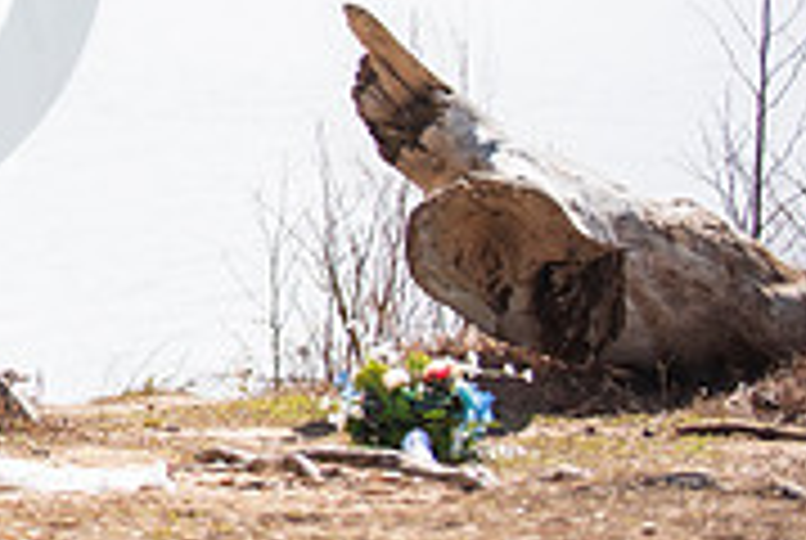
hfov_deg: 6.6
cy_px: -263
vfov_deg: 4.5
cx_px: -423
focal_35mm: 307
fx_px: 6885
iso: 100
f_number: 2.8
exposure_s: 1/1000
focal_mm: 95
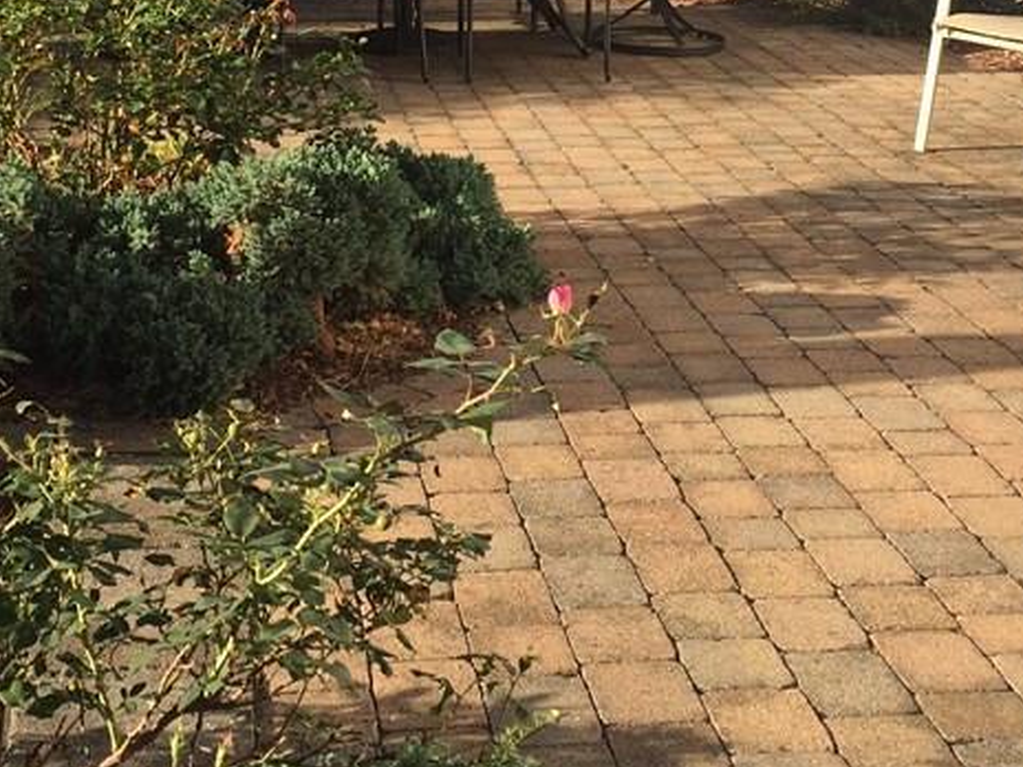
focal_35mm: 64
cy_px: 4
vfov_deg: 22.1
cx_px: 386
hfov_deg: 30.1
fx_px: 1891
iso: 32
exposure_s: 1/912
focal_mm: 4.15
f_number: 2.2
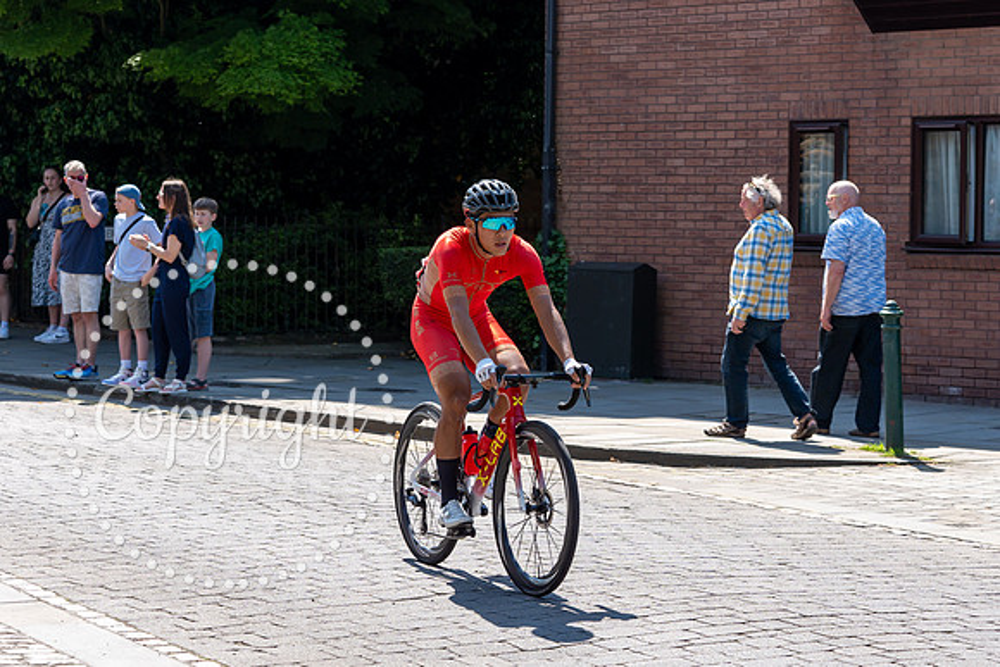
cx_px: 491
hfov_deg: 20.5
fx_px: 2764
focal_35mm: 99
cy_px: 265
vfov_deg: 13.8
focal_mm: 70
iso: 160
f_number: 5
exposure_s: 1/800
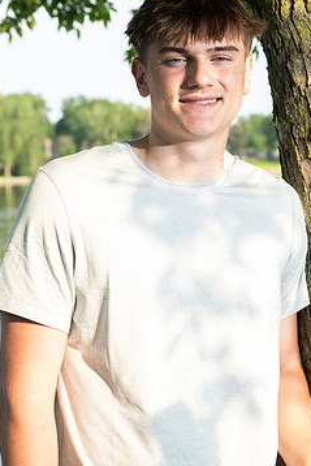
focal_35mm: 88
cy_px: 238
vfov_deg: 23.1
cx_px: 190
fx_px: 1139
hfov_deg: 15.5
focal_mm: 70
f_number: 7.1
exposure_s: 1/160
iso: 200
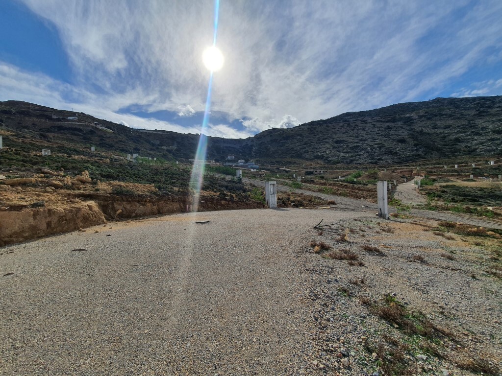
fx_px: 189
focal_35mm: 13
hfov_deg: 106.2
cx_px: 251
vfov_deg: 89.9
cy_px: 188
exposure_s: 1/2440
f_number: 2.2
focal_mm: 1.8
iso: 50
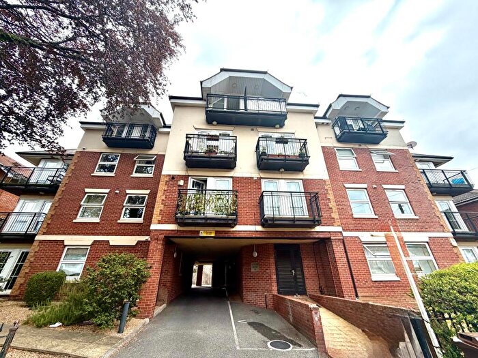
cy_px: 179
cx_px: 239
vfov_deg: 85.7
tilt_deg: +27.9
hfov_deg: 102.1
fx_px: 193
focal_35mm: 14
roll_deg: +1.0
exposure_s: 1/770
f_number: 2.2
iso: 32
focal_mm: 2.22
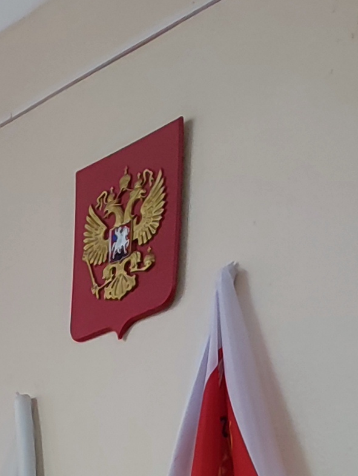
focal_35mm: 127
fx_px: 1750
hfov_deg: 10.5
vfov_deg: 12.6
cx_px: -423
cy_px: 1086
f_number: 1.9
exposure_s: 1/33
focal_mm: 6.04
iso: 135
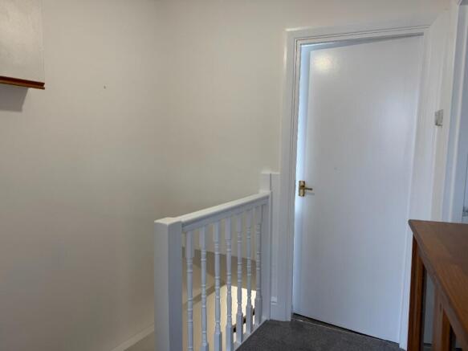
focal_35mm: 24
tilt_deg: -6.0
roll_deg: -0.3
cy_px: 176
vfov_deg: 56.8
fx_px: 324
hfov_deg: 71.6
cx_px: 234
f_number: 1.78
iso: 80
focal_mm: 6.76
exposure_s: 1/100
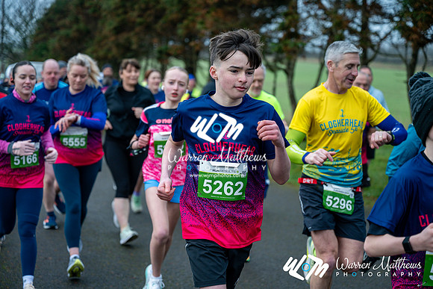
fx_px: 842
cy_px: 144
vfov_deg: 19.5
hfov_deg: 28.8
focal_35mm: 70
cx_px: 216
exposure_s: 1/1250
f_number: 2.8
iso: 450
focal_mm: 70
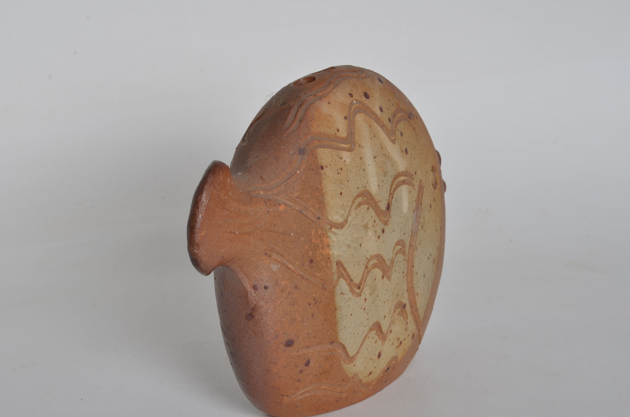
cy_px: 228
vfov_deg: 16.0
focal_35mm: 85
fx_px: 1484
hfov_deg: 24.0
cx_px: 287
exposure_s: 1/125
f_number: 14
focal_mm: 50
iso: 100
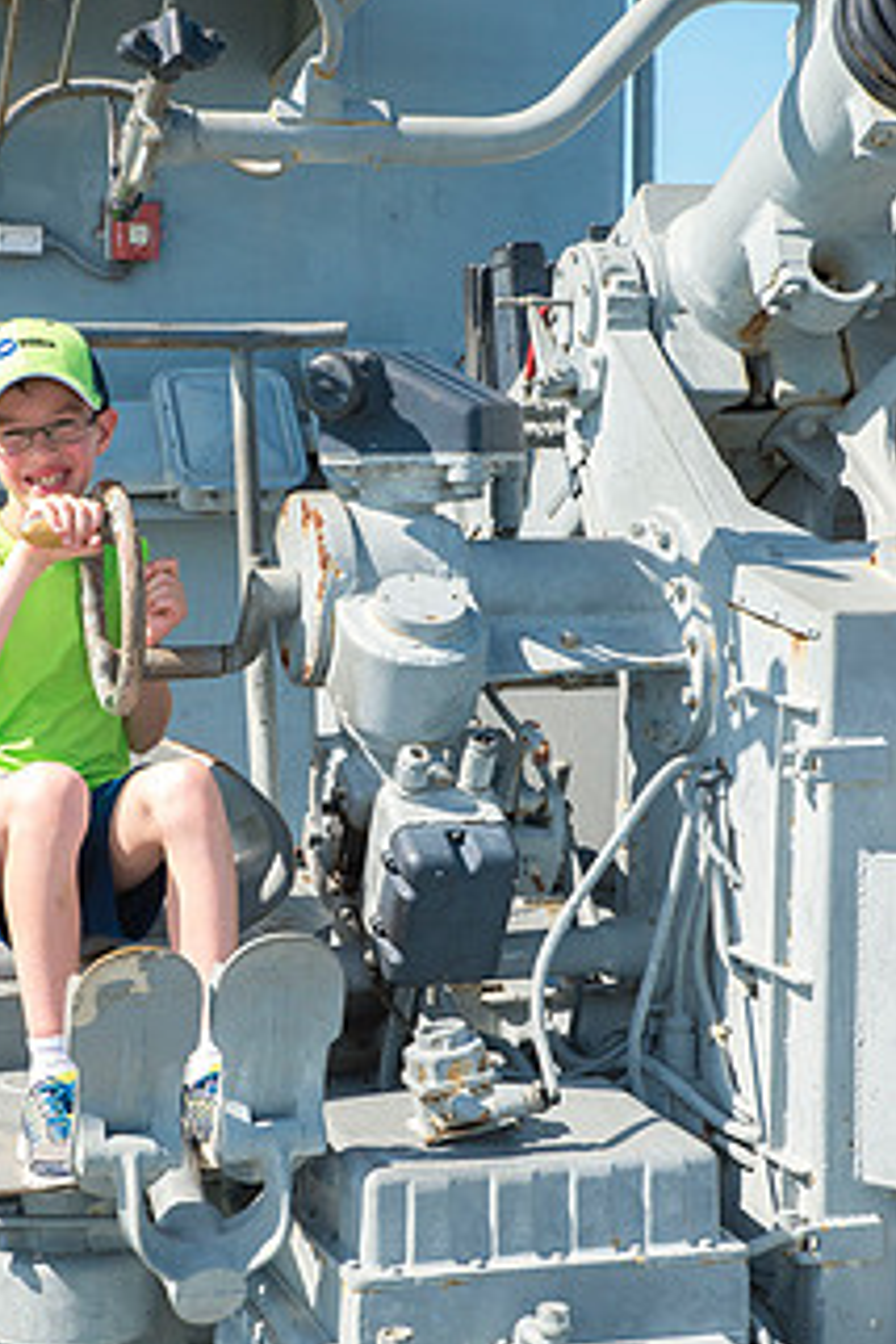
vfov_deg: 26.3
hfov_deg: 17.7
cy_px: 653
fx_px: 2874
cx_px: 272
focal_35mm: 77
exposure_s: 1/640
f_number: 13
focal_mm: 55
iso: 1000
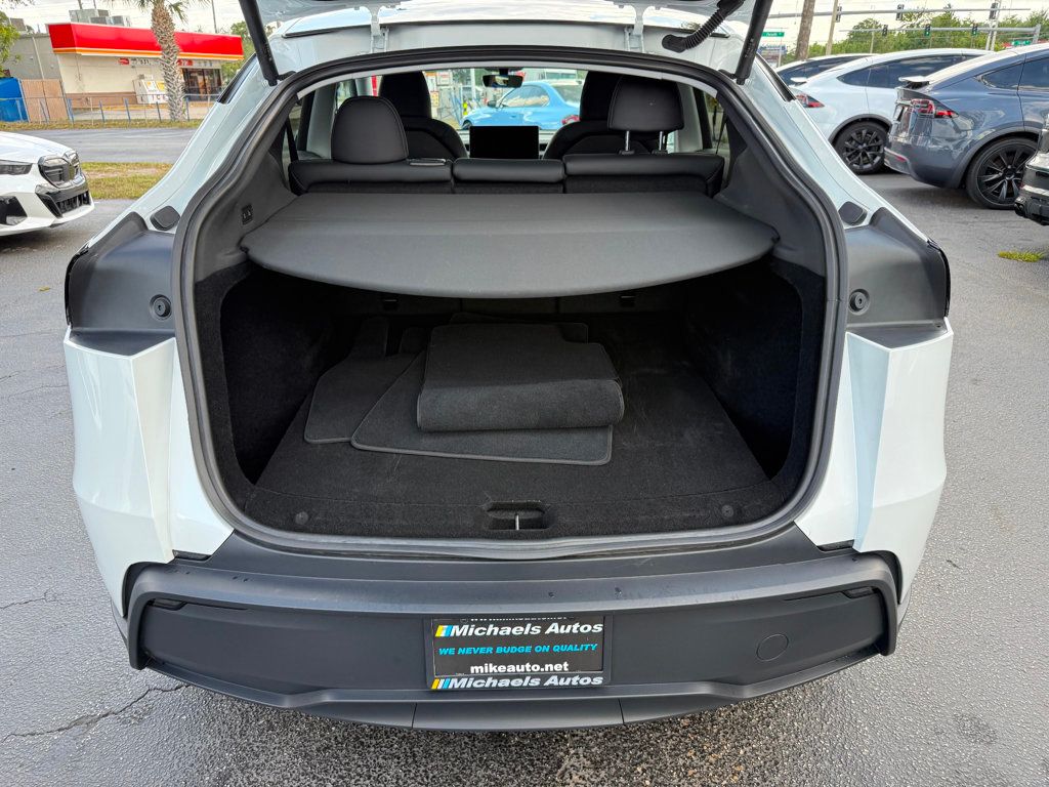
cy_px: 394
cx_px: 524
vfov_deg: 56.8
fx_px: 727
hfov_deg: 71.6
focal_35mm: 24
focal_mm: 6.76
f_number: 1.78
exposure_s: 1/461
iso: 100
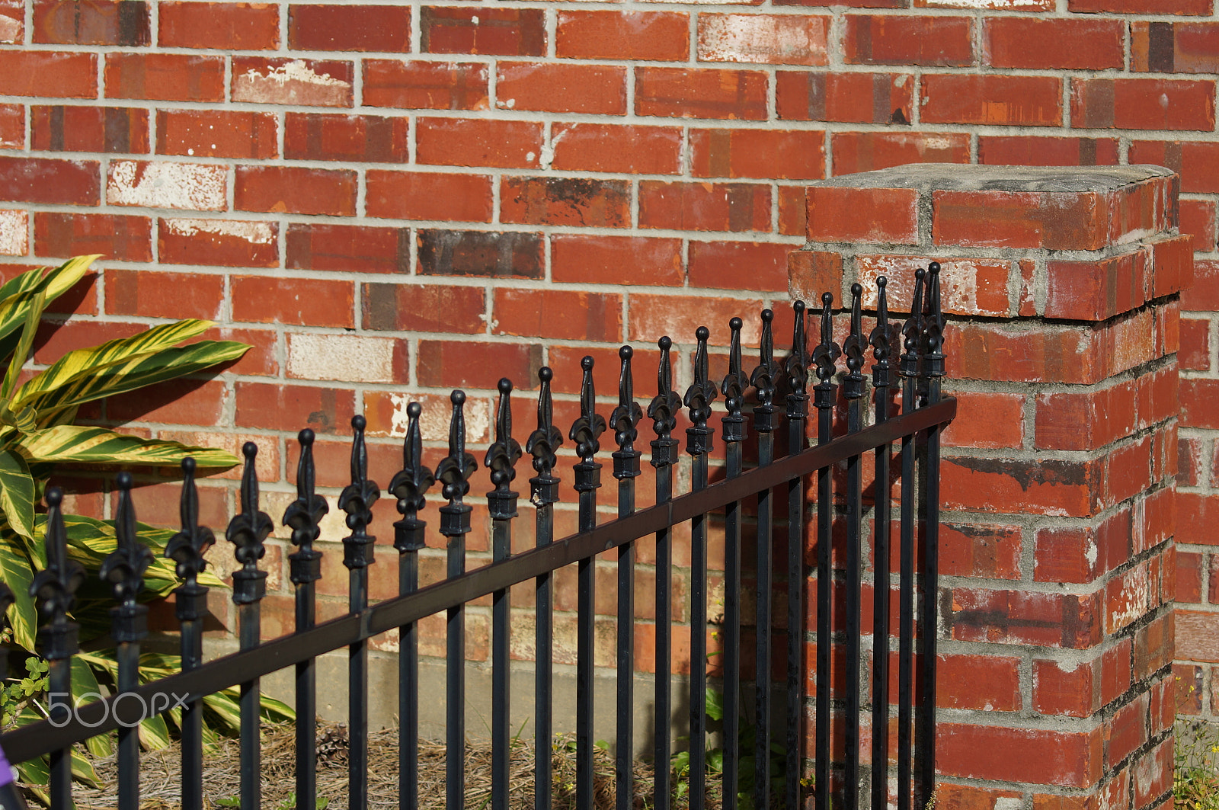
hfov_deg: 18.2
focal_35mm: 112
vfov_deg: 12.1
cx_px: 610
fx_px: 3805
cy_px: 405
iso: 100
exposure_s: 1/320
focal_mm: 75
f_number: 7.1
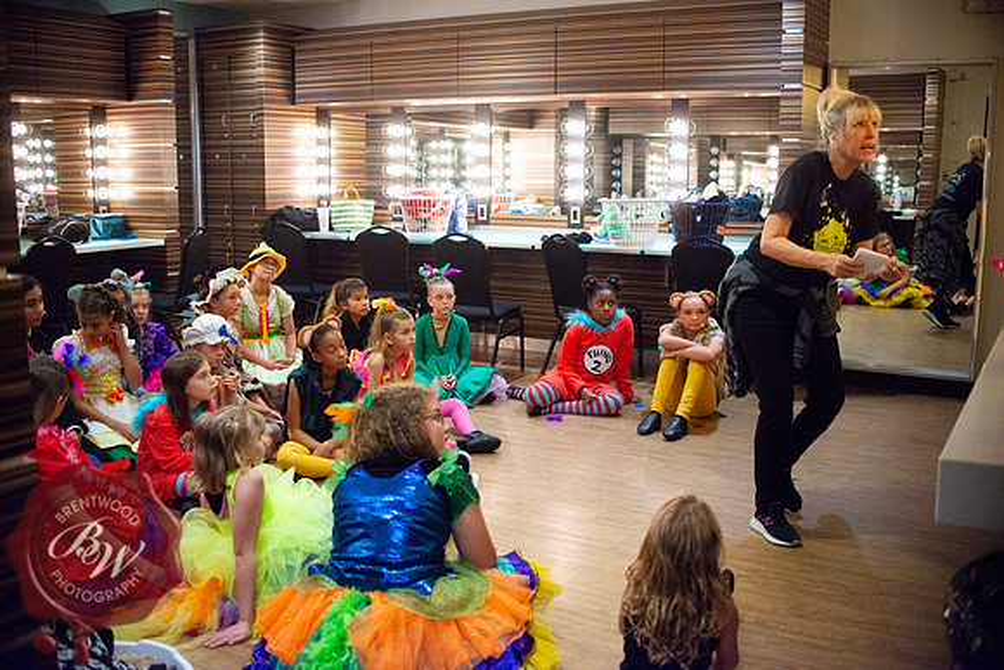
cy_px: 335
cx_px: 502
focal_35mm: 35
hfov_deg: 54.4
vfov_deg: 37.9
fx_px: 976
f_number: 2.8
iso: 6400
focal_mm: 35
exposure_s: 1/640
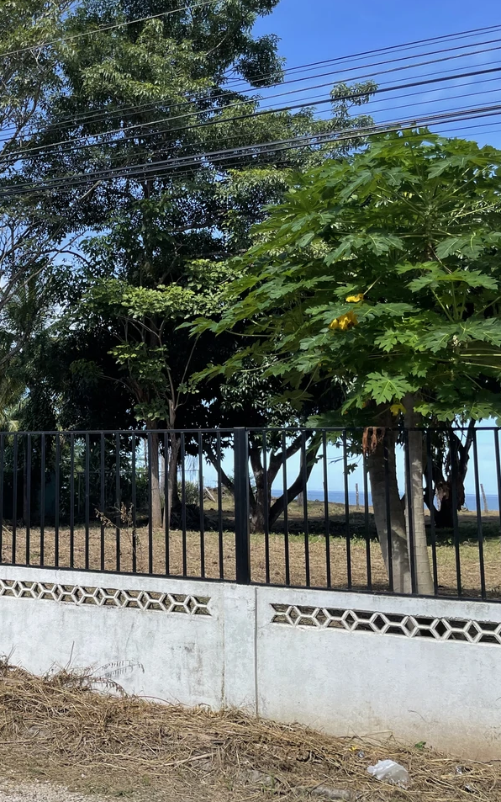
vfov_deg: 52.7
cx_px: 12
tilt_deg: +6.7
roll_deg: -1.2
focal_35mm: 37
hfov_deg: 32.0
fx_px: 808
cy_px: 401
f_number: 1.6
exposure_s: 1/2092
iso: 32
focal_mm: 4.2
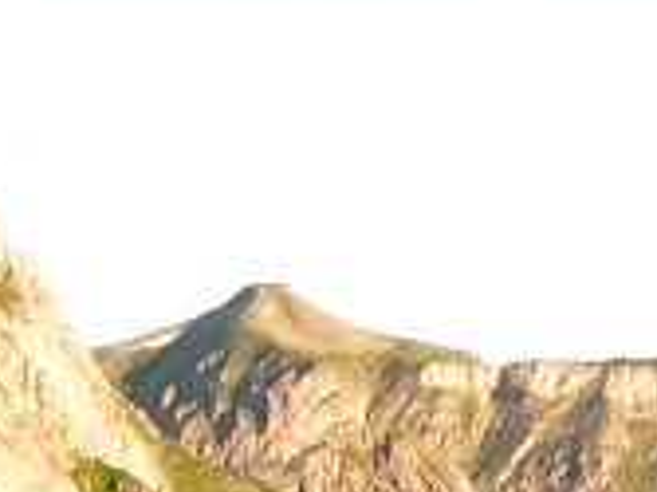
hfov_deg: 8.8
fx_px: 4078
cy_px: 823
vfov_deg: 6.8
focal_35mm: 215
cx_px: 1235
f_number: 4
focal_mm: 8.9
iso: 50
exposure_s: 1/89.8
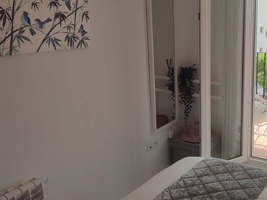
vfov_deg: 35.8
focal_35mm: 40
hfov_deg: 45.5
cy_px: 78
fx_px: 309
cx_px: 192
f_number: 1.9
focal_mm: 6.04
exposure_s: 1/377
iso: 50
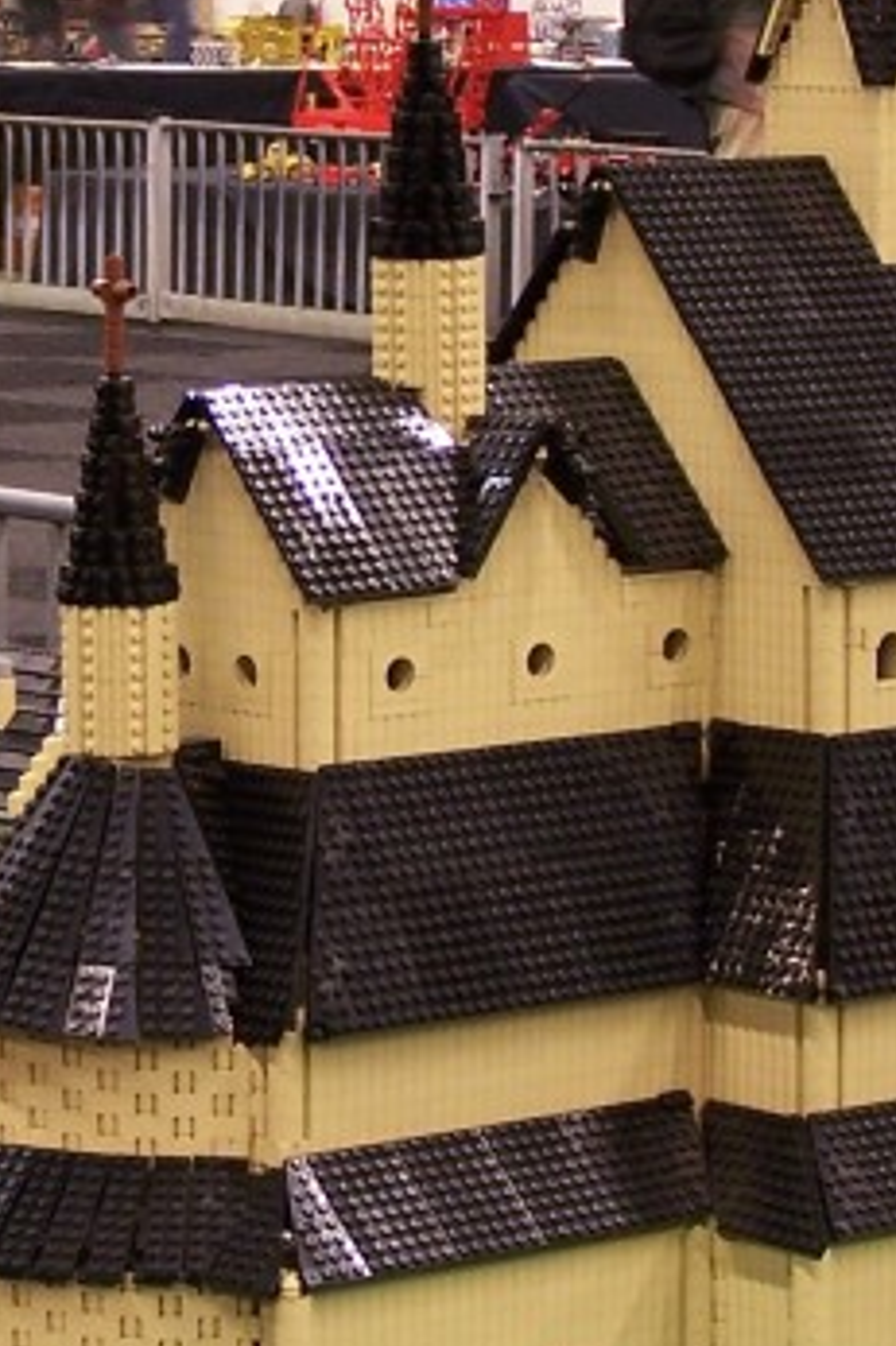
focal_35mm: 172
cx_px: 260
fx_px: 6427
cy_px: 504
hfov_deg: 8.0
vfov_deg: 11.9
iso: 80
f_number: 3.1
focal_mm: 9.3
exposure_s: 1/2
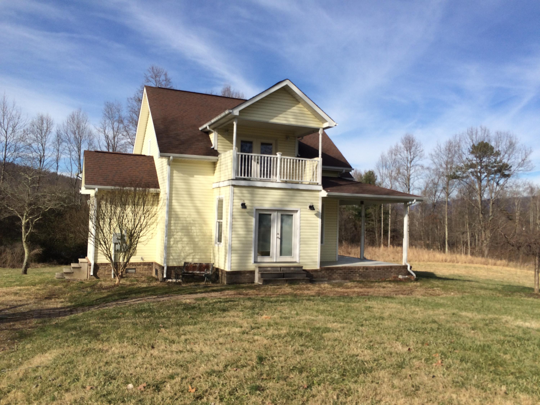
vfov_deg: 48.2
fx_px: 452
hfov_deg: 61.7
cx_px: 270
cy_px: 202
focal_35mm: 29
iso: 32
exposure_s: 1/2564
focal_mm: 4.15
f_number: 2.2
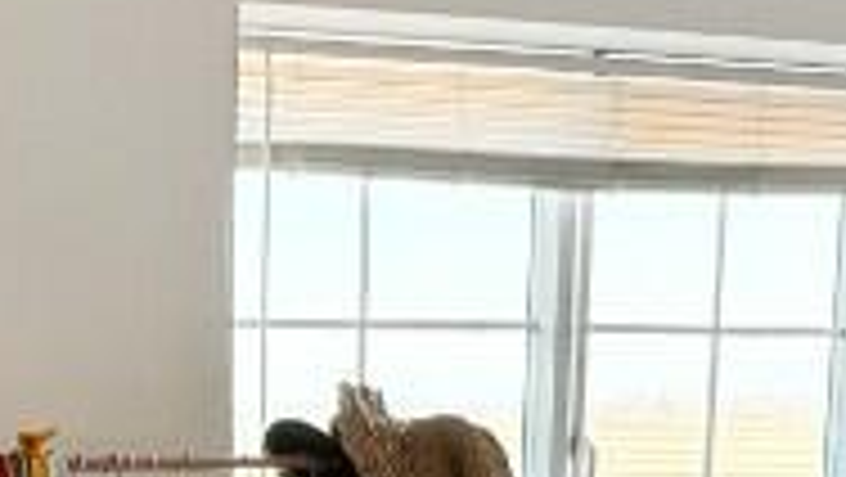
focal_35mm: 83
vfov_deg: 13.7
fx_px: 1863
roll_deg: +0.2
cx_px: 18
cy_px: 724
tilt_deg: -9.3
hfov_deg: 24.5
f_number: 2.2
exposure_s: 1/99
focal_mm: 2.22
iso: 50
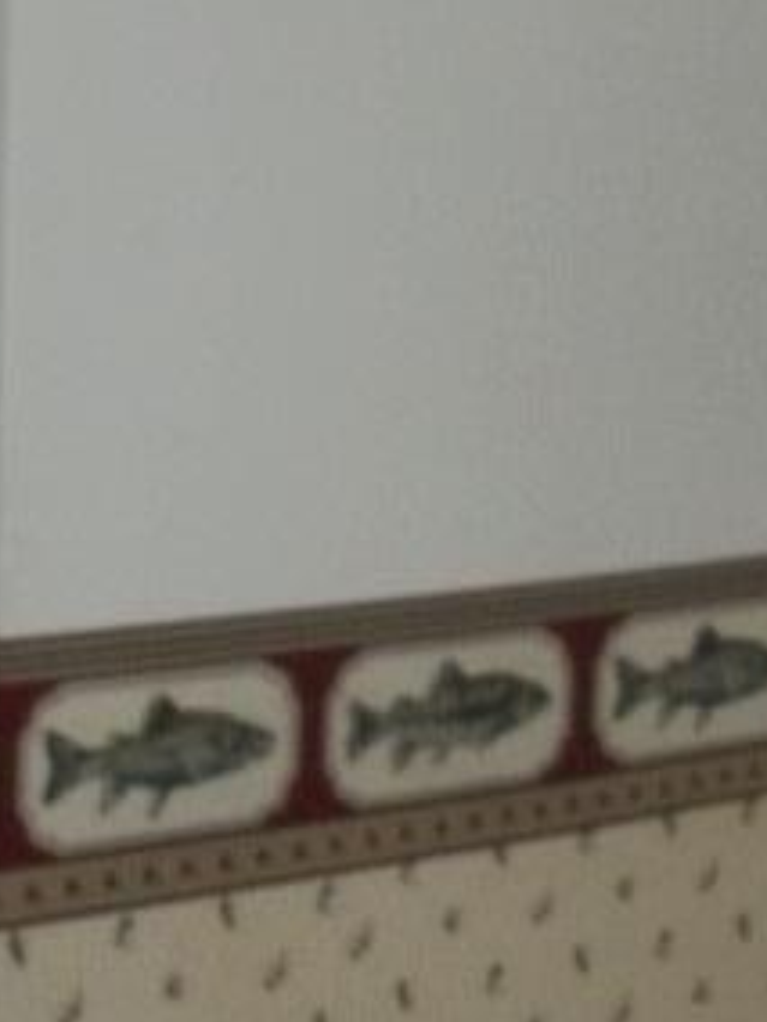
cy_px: 482
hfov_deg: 10.2
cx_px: 749
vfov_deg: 13.7
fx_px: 4254
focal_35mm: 144
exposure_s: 1/30
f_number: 2.9
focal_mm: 5.7
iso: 160
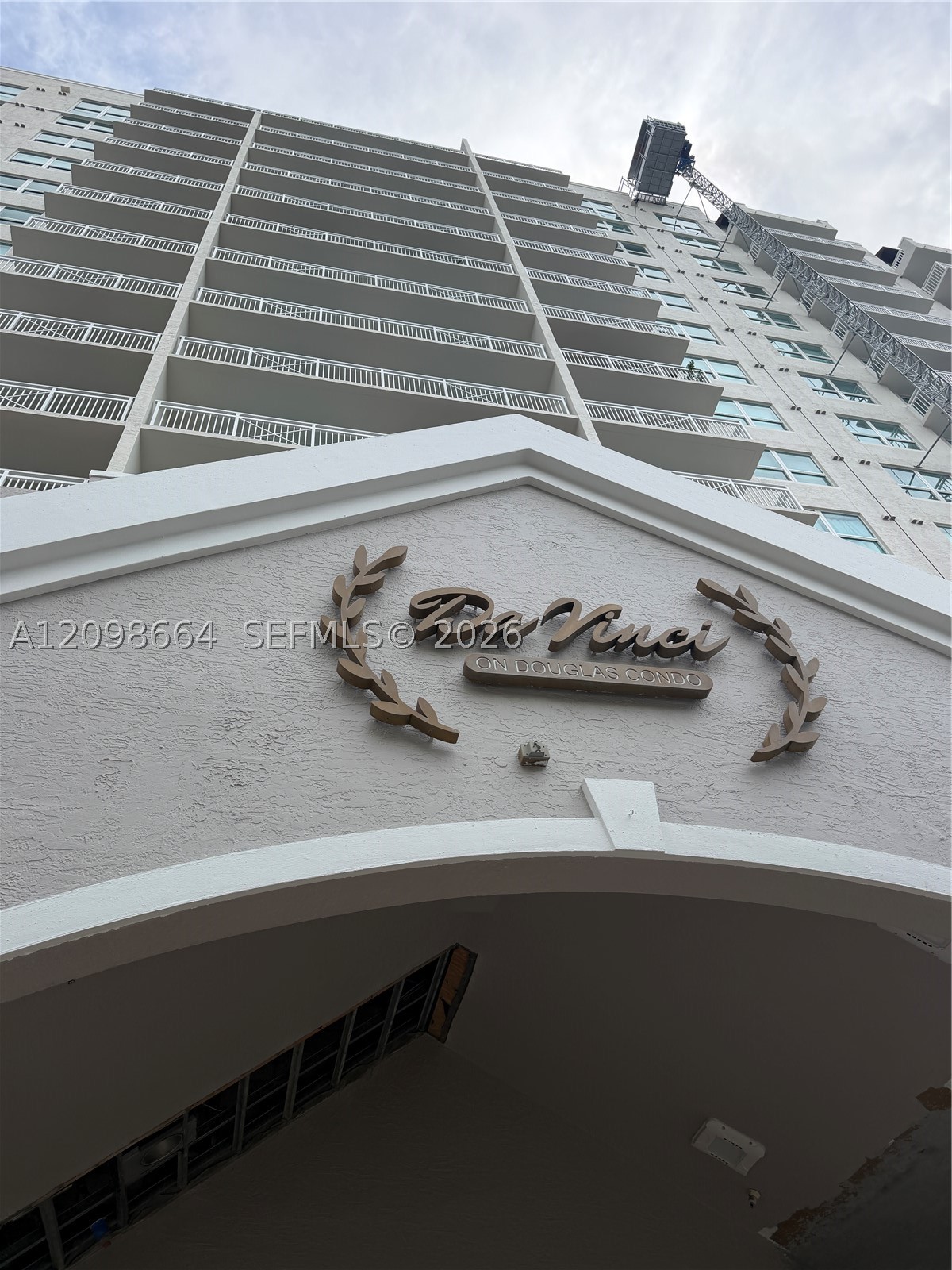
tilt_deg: +49.7
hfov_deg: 56.8
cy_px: 635
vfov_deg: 71.6
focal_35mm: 24
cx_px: 476
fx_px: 880
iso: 100
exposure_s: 1/3279
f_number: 1.78
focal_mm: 6.76
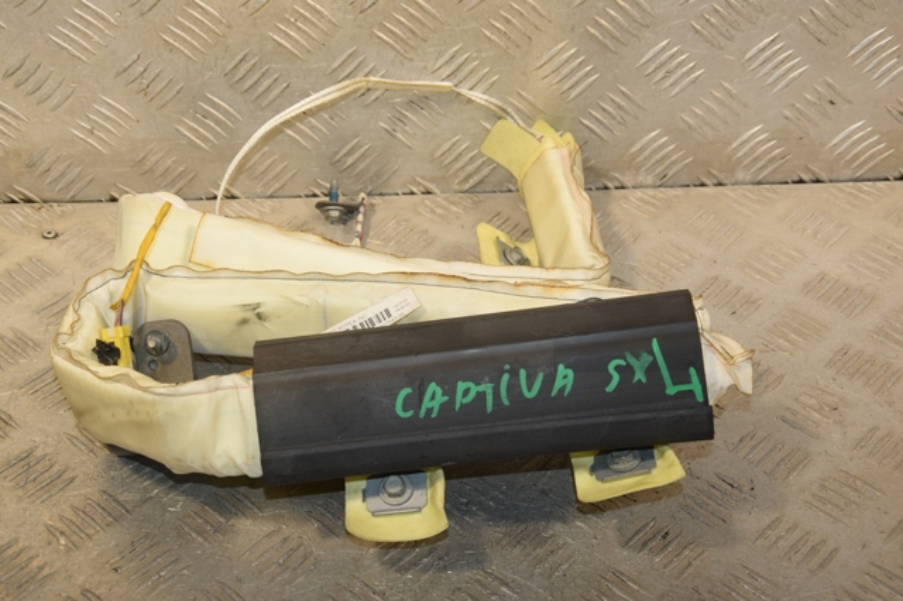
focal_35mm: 63
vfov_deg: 21.5
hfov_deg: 31.9
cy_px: 300
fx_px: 1579
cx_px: 452
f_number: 7.1
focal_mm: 42
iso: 800
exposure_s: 1/200
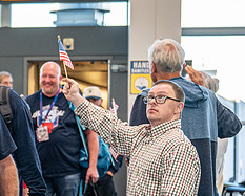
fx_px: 893
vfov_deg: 12.5
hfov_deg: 14.9
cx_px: -81
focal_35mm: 123
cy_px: 142
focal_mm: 35
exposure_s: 1/200
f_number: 2.8
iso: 900
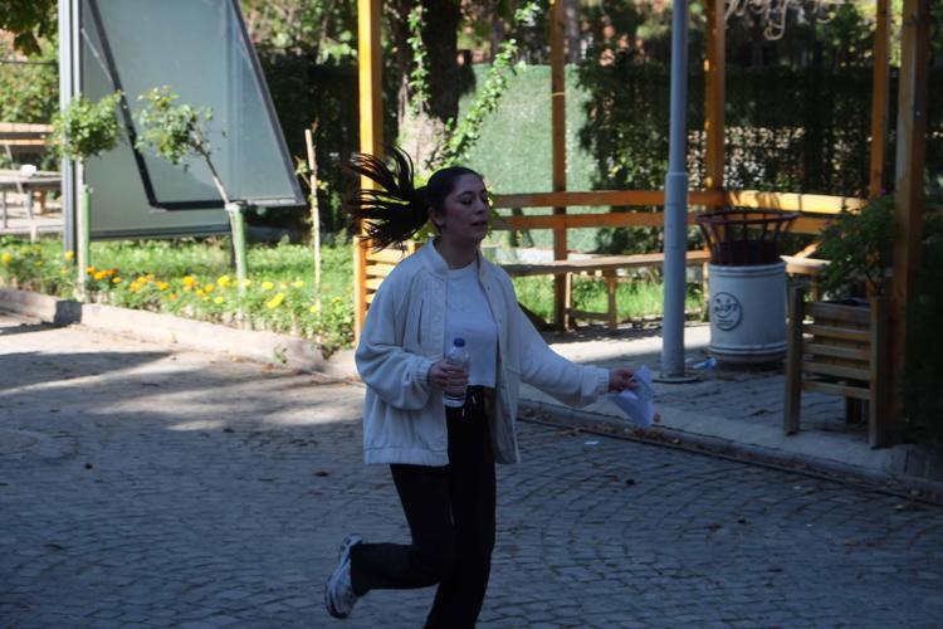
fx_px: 2174
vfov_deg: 16.5
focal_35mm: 83
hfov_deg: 24.5
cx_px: 472
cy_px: 314
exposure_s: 1/250
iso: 400
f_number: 6.4
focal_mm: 55
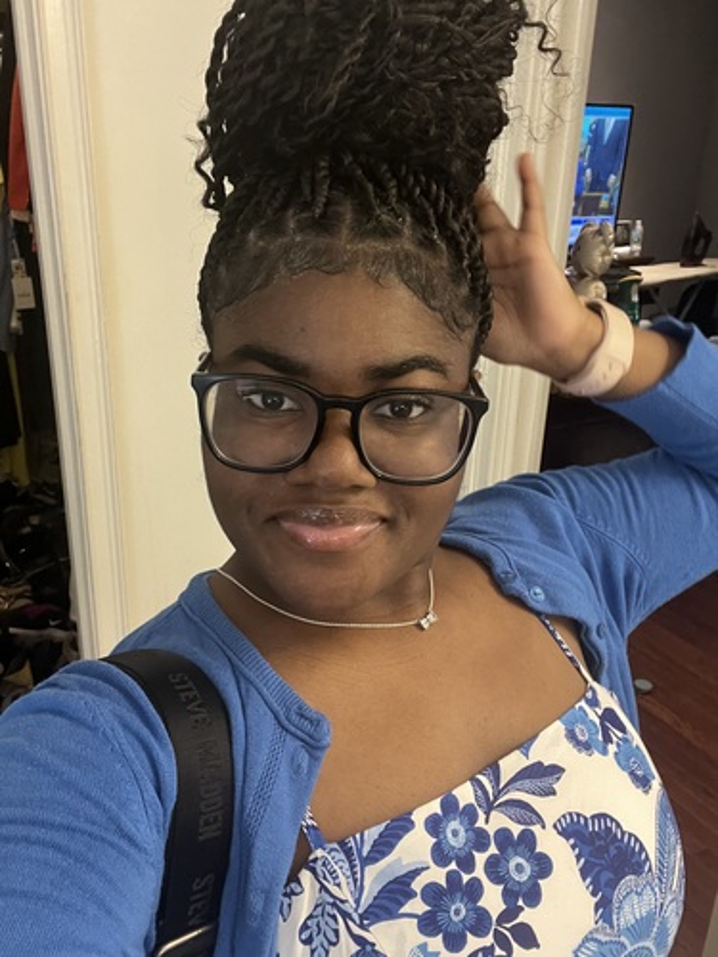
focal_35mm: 30
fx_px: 830
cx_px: 359
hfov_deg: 46.8
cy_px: 478
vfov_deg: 60.0
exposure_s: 1/30
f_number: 2.2
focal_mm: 2.71
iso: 320
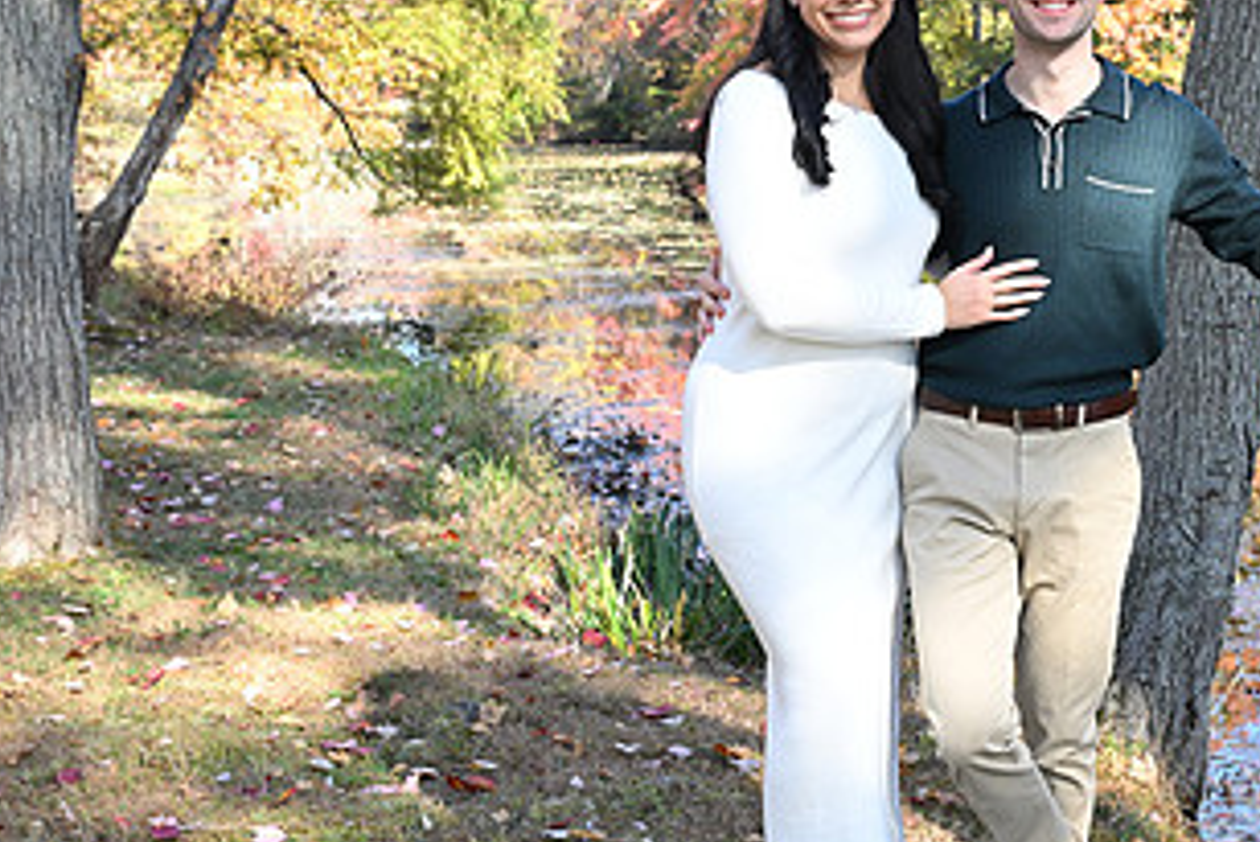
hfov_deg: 28.4
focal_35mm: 70
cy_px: 290
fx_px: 2451
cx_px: 960
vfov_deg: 19.4
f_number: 6.3
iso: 200
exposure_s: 1/100
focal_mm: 37
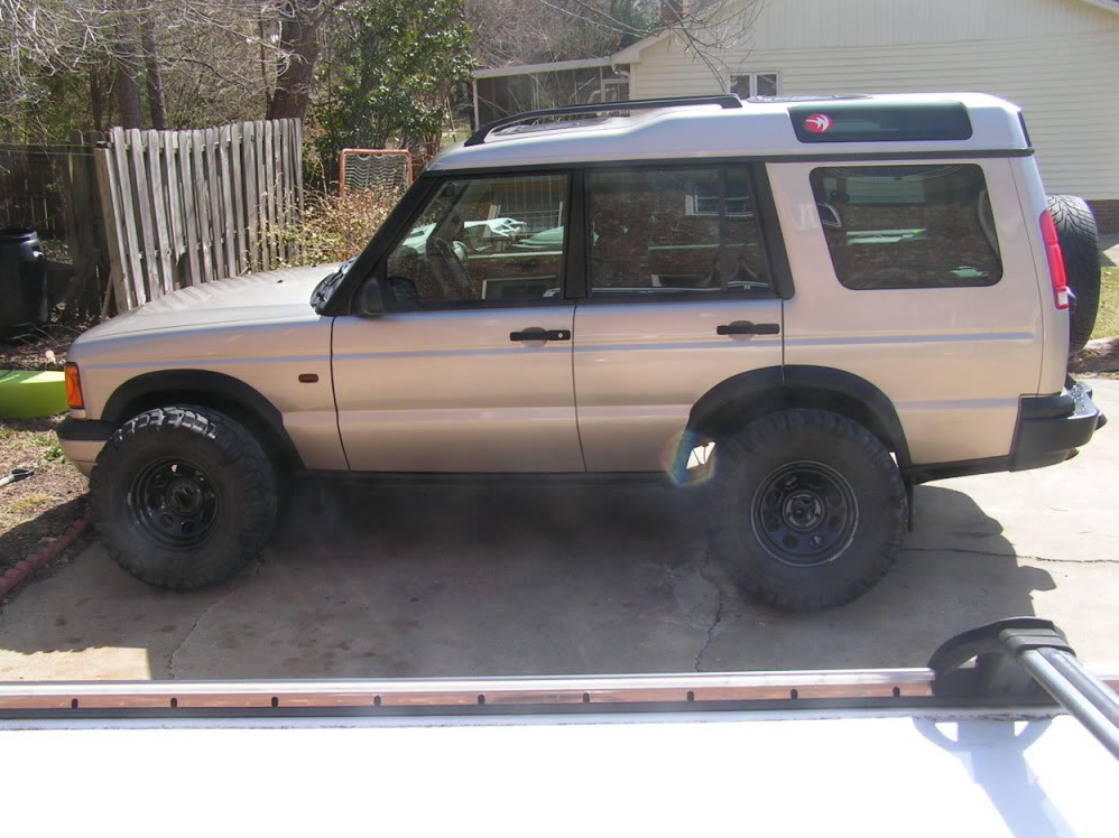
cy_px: 425
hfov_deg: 47.9
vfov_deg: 36.8
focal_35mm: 39
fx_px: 1260
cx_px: 549
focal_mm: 6.3
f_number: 5.6
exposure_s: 1/160
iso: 50
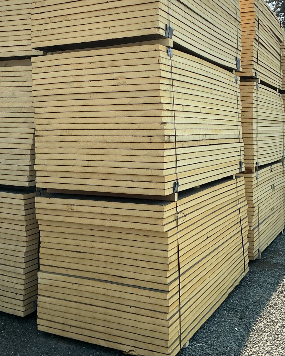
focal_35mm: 44
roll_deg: +1.5
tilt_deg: +0.0
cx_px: 123
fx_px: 464
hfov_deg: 34.1
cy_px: 125
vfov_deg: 41.6
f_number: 1.8
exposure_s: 1/1195
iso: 25
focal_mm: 3
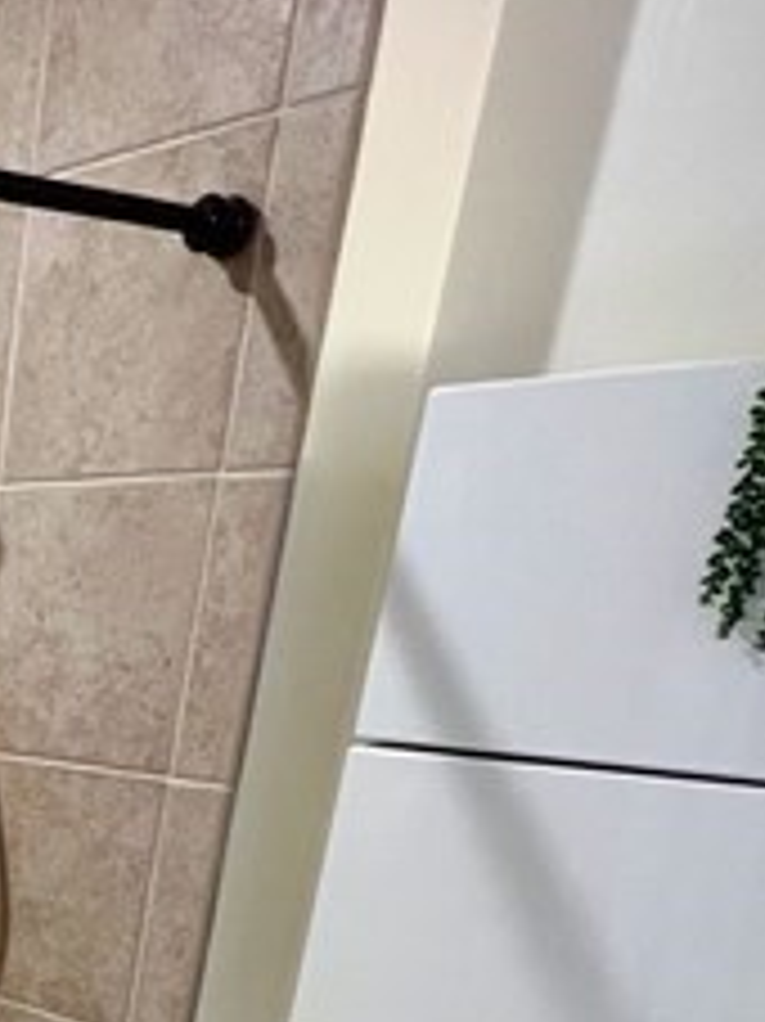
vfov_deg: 35.2
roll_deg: +0.1
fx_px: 1298
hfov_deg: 24.4
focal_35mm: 44
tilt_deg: -22.5
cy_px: 1189
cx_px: -423
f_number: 1.8
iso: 160
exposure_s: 1/60
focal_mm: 1.57
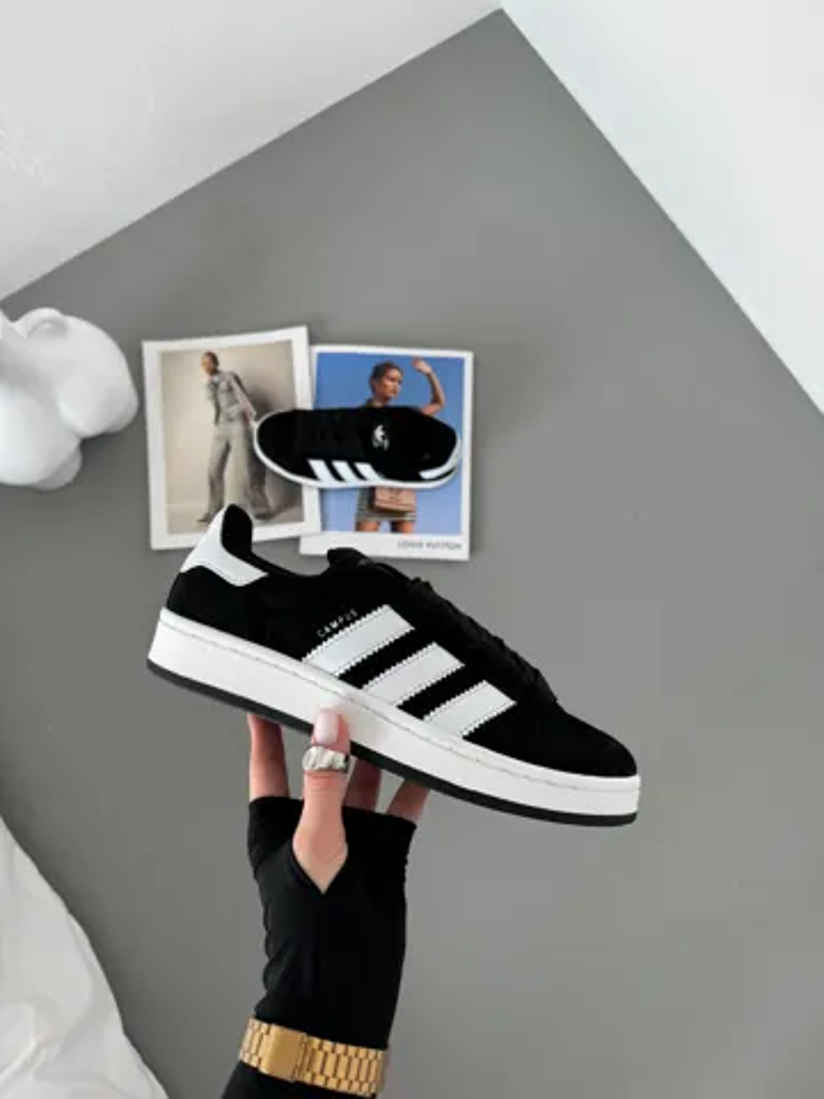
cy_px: 550
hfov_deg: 56.8
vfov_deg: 71.6
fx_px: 762
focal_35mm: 24
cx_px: 412
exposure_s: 1/120
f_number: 1.8
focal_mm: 6.76
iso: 80
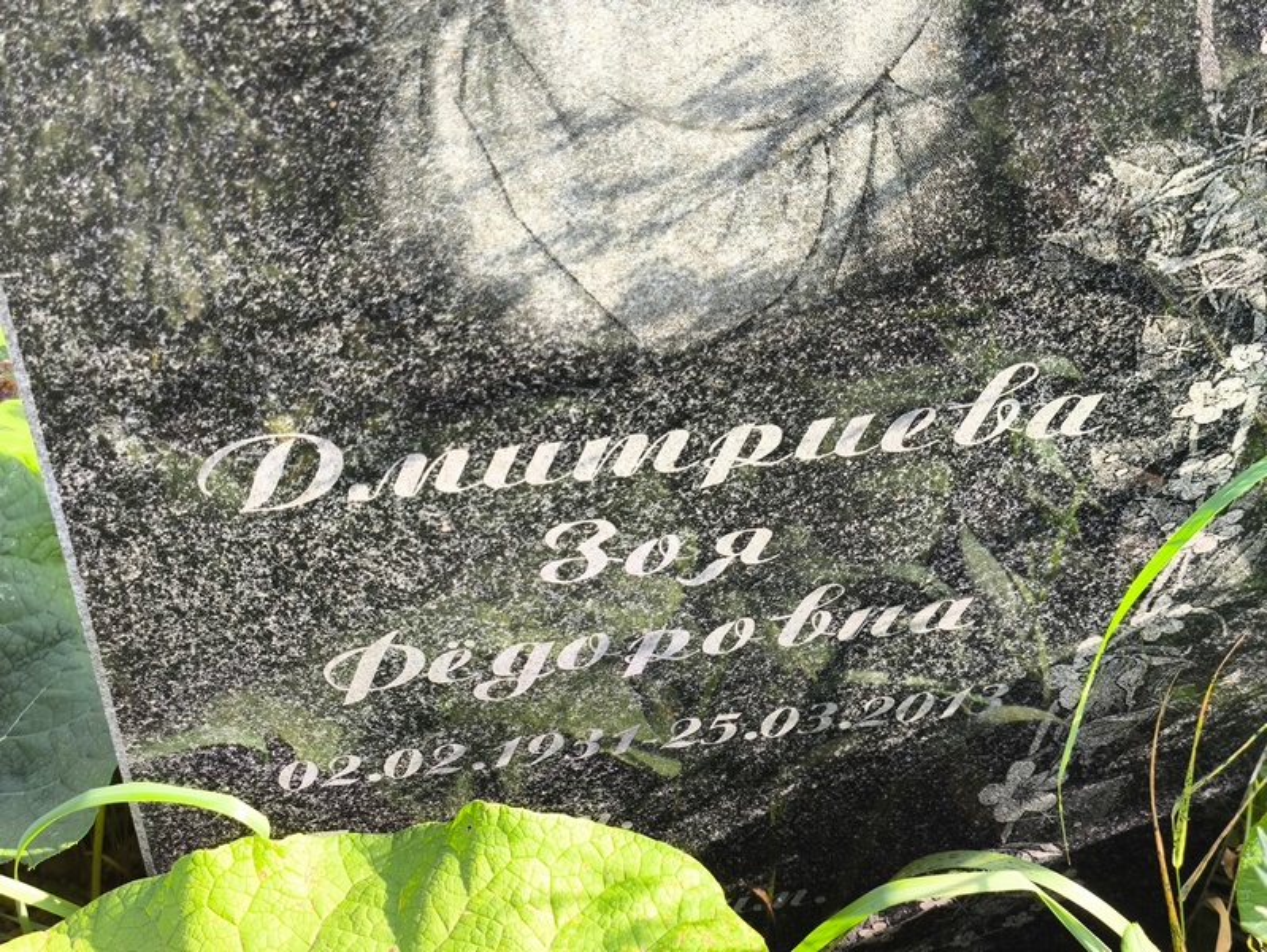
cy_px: 476
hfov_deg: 38.2
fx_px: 1831
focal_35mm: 50
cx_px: 634
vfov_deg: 29.1
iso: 50
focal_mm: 4.71
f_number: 1.7
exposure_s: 1/191
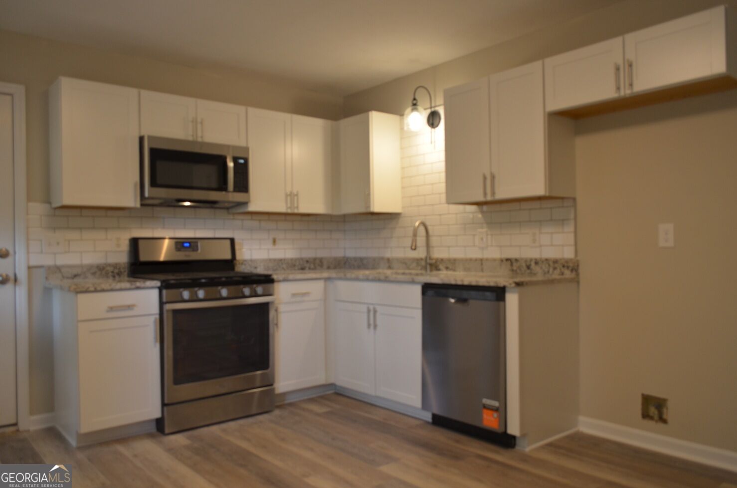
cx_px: 368
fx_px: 552
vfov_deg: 47.7
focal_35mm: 27
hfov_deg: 67.5
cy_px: 244
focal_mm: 18
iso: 400
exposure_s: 1/40
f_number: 3.5
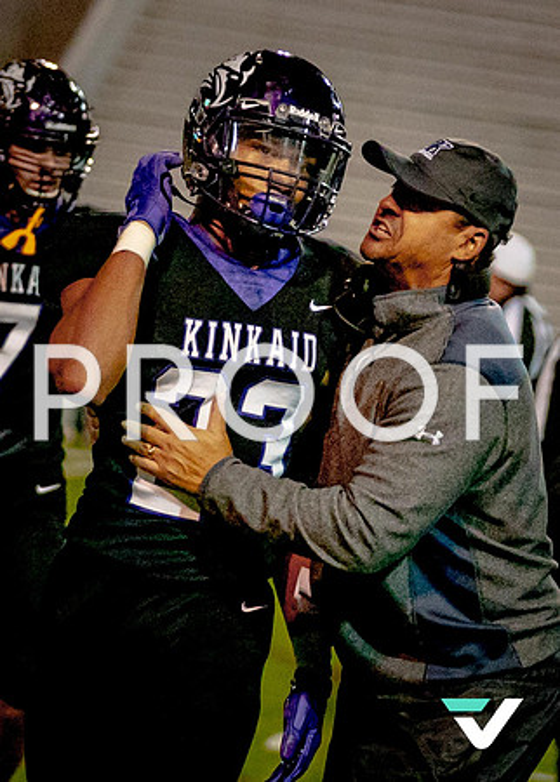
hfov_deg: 4.8
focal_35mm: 300
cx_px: 337
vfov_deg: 6.7
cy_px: 429
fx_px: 6665
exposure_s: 1/1500
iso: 6400
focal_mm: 108
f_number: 2.8
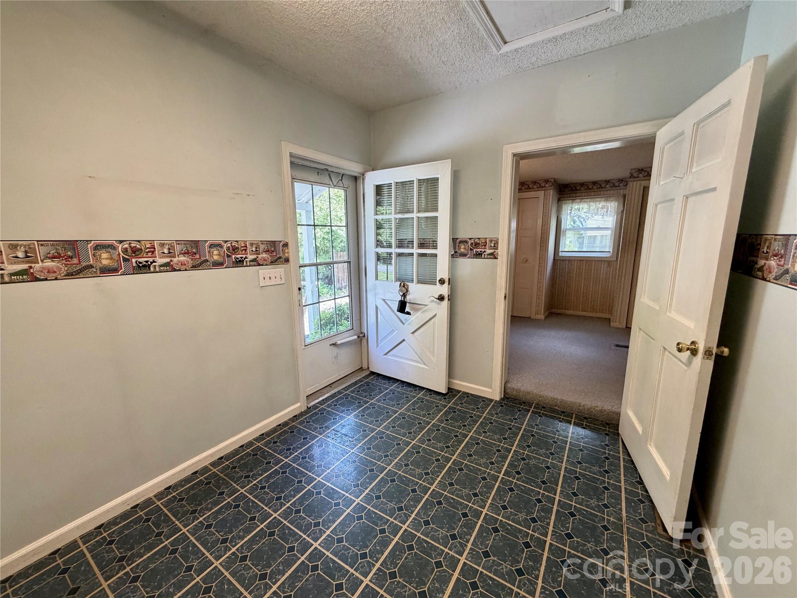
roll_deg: +1.5
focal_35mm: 14
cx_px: 398
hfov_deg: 102.1
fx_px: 322
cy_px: 299
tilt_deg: -10.9
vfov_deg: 85.7
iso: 320
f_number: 2.2
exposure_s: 1/120
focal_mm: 2.22
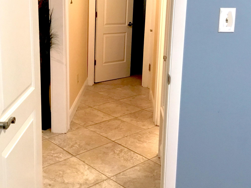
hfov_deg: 41.2
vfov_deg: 31.3
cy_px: 66
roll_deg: +0.0
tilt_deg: -11.3
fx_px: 334
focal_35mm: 46
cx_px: 109
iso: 160
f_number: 2.4
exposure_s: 1/30
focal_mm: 3.3
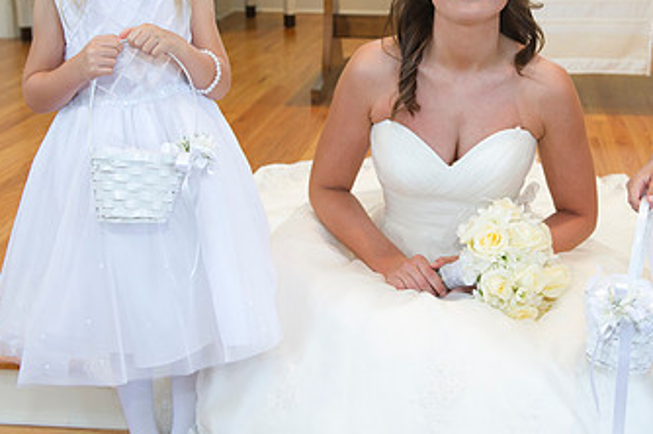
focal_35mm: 59
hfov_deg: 33.6
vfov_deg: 22.9
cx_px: 444
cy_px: 145
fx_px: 1069
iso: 800
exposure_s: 1/80
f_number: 4
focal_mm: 34
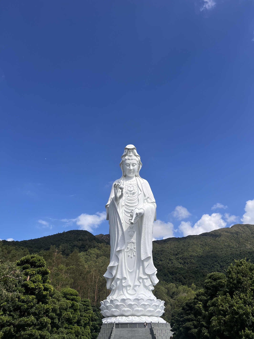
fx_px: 254
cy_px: 170
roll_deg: +1.4
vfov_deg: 67.3
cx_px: 127
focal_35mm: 26
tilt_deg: +33.6
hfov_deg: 53.1
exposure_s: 1/5882
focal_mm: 5.7
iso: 50
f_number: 1.5
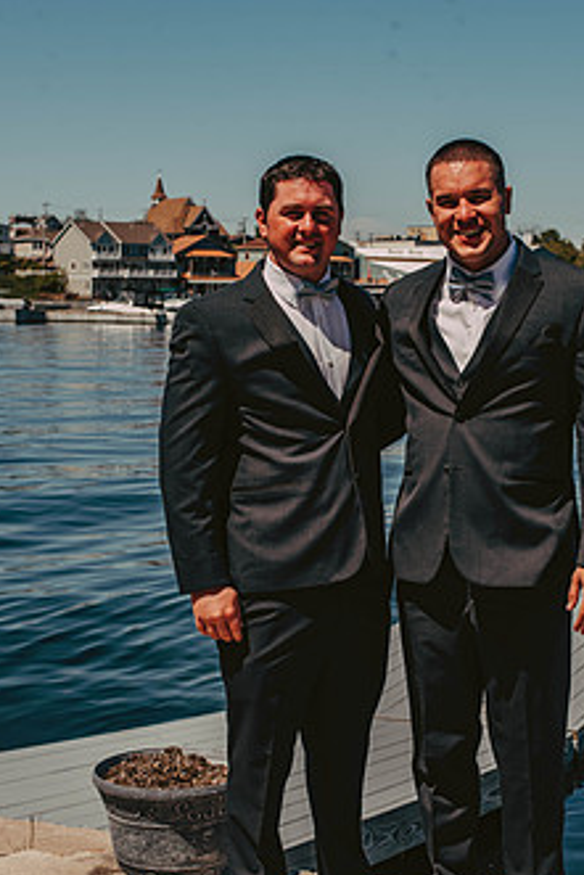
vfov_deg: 29.6
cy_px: 468
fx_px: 1653
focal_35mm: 68
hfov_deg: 20.0
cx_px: 354
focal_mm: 50
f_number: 7.1
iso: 125
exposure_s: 1/500
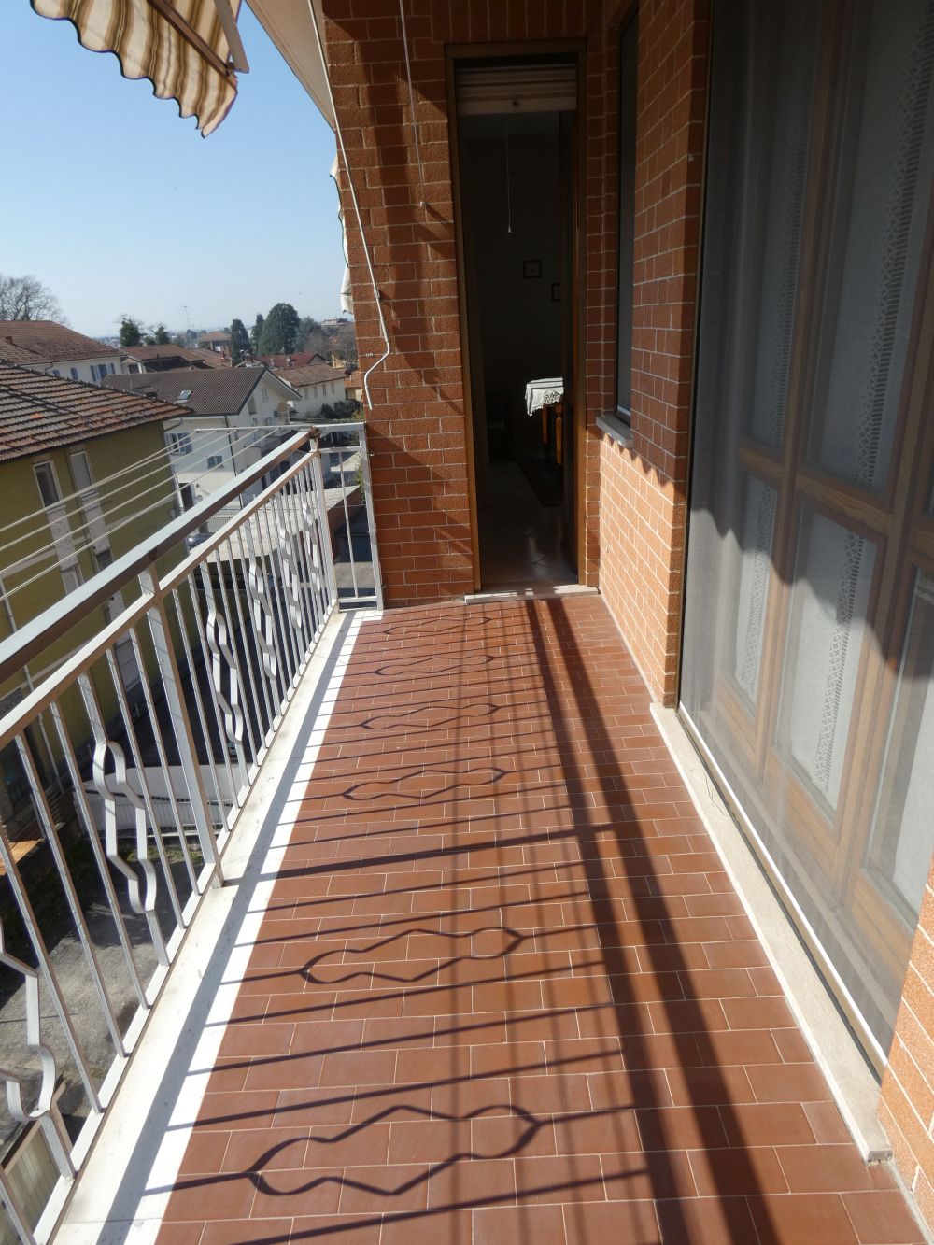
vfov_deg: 81.7
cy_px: 622
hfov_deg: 66.0
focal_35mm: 20
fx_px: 719
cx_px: 467
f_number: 3.2
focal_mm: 3.6
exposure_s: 1/1000
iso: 80
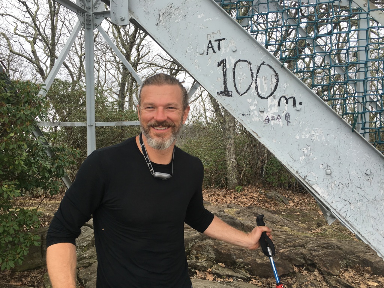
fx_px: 322
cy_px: 144
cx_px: 192
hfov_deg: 61.7
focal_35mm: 29
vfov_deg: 48.2
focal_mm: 4.15
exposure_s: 1/418
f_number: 2.2
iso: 25
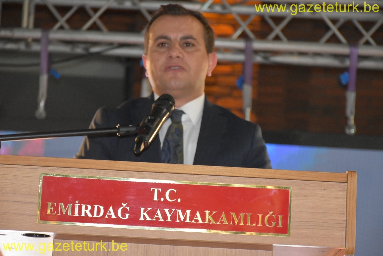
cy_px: 128
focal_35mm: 142
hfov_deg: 14.4
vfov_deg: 9.6
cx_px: 192
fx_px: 1516
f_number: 5.3
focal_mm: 95
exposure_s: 1/60
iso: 5000
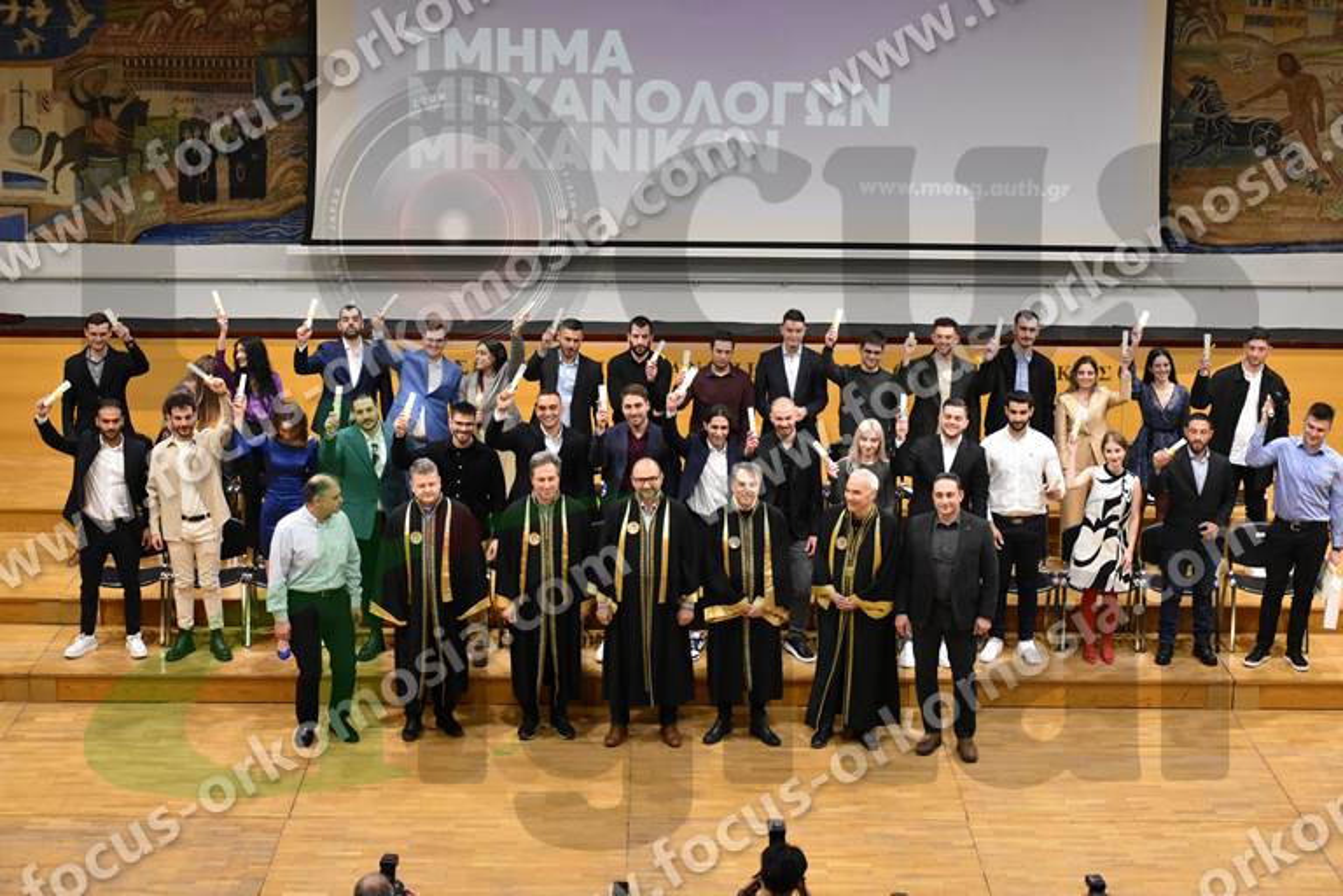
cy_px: 448
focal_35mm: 63
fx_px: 2350
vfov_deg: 21.6
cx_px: 672
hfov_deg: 31.9
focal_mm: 42
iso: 4000
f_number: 6.3
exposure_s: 1/125
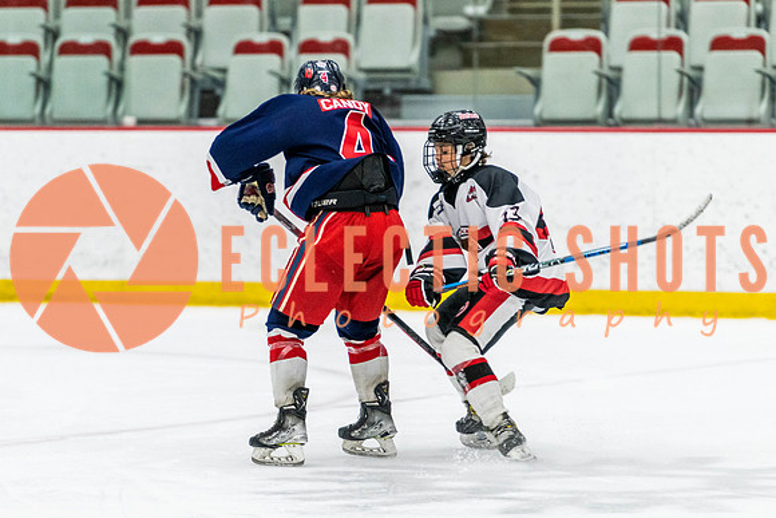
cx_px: 388
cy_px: 289
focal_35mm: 285
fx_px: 6143
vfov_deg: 4.8
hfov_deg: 7.2
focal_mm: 195
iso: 2000
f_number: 2.8
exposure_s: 1/640
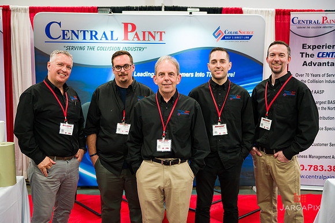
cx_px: 168
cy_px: 112
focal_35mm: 38
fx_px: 353
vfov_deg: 35.0
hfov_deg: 50.7
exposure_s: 1/250
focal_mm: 38
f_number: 3.2
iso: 3200
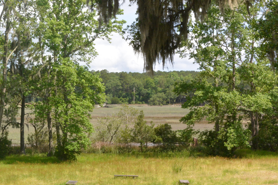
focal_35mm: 81
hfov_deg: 25.1
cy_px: 92
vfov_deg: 16.9
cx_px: 139
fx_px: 625
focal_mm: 30
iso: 400
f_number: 5.6
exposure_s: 1/100
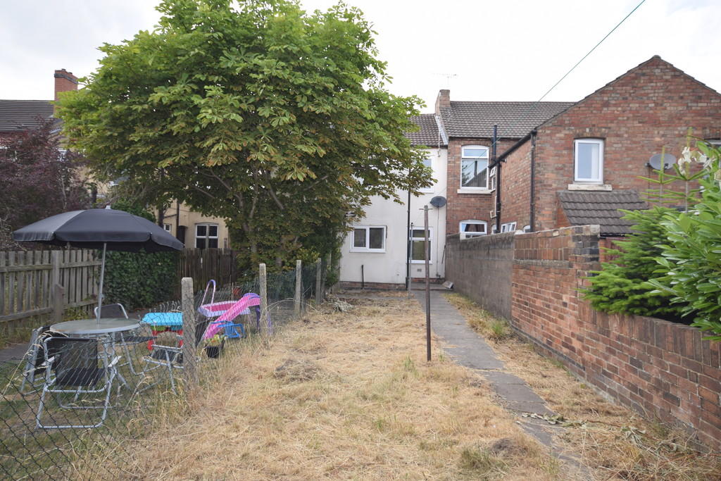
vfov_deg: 56.2
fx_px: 451
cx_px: 360
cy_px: 240
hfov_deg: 77.3
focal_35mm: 22
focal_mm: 15
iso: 100
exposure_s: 1/125
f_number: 5.6
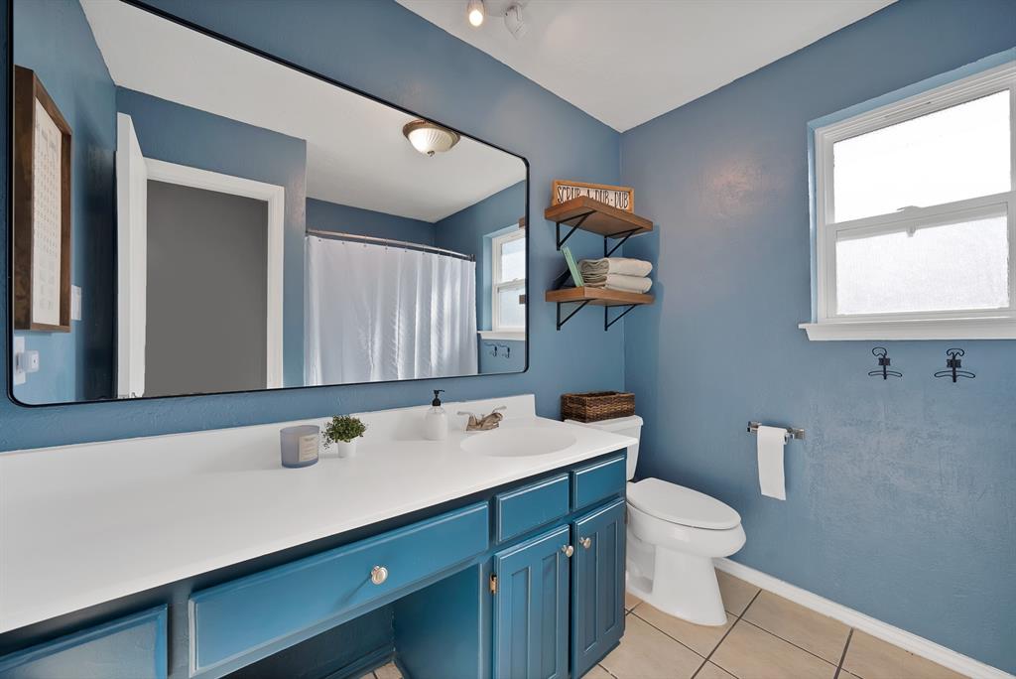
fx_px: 339
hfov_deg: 112.6
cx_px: 508
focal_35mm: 12
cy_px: 340
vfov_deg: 90.1
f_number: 9
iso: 640
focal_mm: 12
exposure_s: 1/13
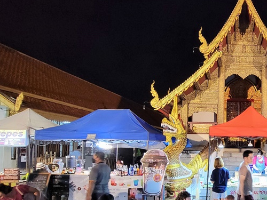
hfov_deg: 56.7
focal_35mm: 26
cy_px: 137
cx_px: 247
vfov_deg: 51.8
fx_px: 201
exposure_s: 1/33
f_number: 2.2
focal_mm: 2.2
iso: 640
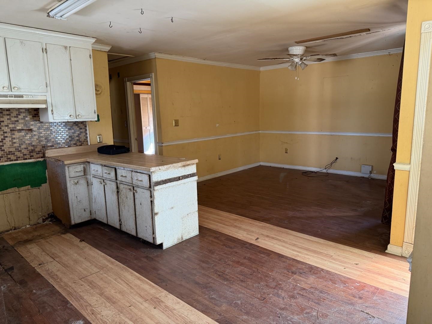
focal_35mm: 24
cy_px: 162
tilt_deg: -9.3
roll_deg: +1.2
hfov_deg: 71.6
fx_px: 300
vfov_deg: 56.8
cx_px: 216
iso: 200
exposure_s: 1/60
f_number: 1.78
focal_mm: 6.76
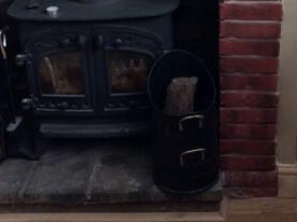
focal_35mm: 68
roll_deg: +1.8
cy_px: 19
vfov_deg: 21.1
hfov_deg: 28.5
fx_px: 583
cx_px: 185
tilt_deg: -19.6
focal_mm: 3.3
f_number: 2.4
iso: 40
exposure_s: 1/40
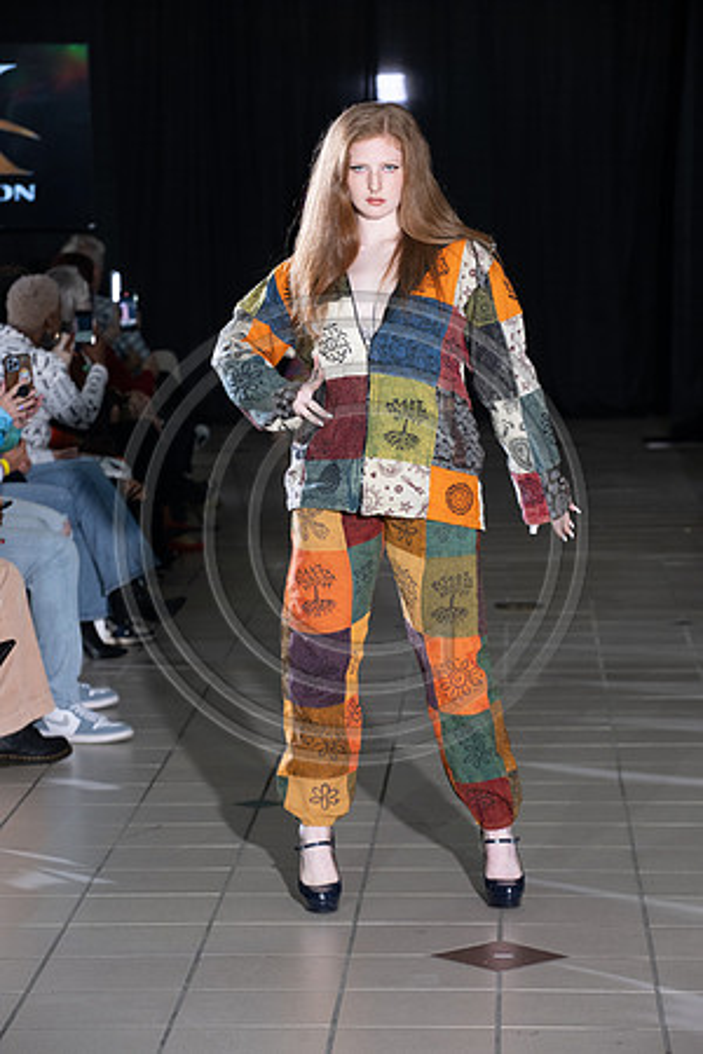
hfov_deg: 11.0
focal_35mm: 125
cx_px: 352
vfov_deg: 16.4
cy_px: 527
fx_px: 3661
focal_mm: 125
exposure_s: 1/160
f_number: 6.3
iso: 1250
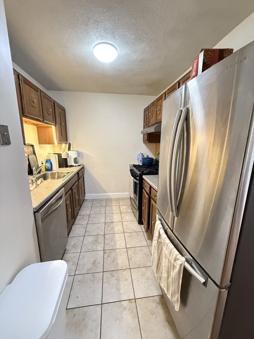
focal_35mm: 14
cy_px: 170
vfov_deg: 102.1
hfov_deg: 85.7
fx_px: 137
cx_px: 127
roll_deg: -0.6
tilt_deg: -10.7
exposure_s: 1/60
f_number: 2.2
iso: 1250
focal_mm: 2.22
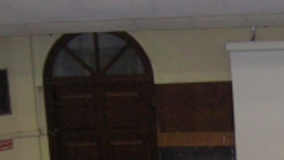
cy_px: 243
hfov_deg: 16.1
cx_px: 358
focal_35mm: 127
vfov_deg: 9.3
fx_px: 956
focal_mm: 5.7
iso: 200
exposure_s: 1/60.1
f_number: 2.9
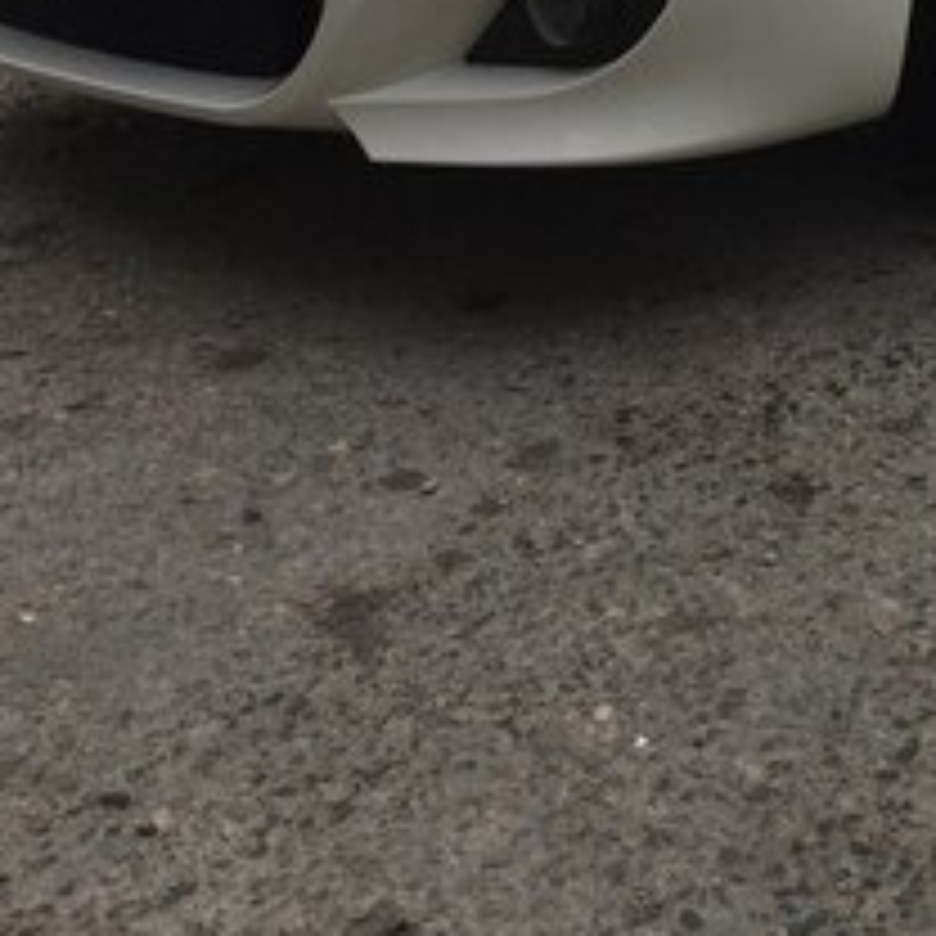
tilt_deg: -8.0
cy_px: -140
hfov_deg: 27.3
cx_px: 806
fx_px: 1866
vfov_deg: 25.7
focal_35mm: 61
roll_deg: +4.2
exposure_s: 1/421
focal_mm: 4.15
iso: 32
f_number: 2.2
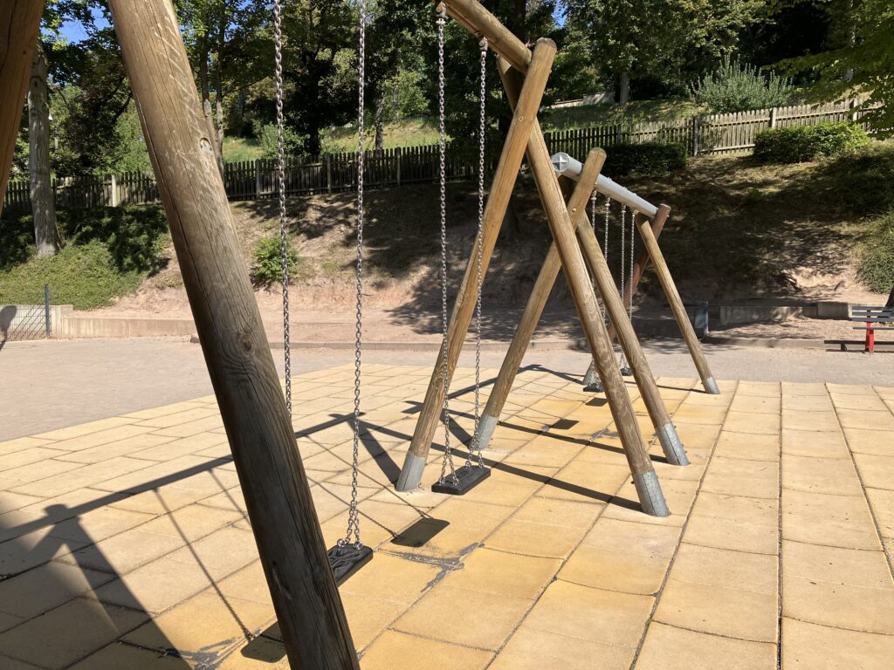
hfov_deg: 63.4
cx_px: 447
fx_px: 723
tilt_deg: -3.5
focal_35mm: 28
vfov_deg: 49.7
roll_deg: -0.6
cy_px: 335
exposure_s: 1/1517
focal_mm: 3.99
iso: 32
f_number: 1.8
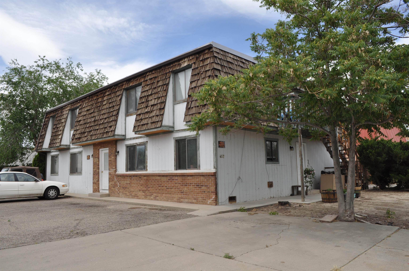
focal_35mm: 27
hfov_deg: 67.4
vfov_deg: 47.8
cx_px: 204
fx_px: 306
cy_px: 136
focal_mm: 18
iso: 200
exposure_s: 1/200
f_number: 10
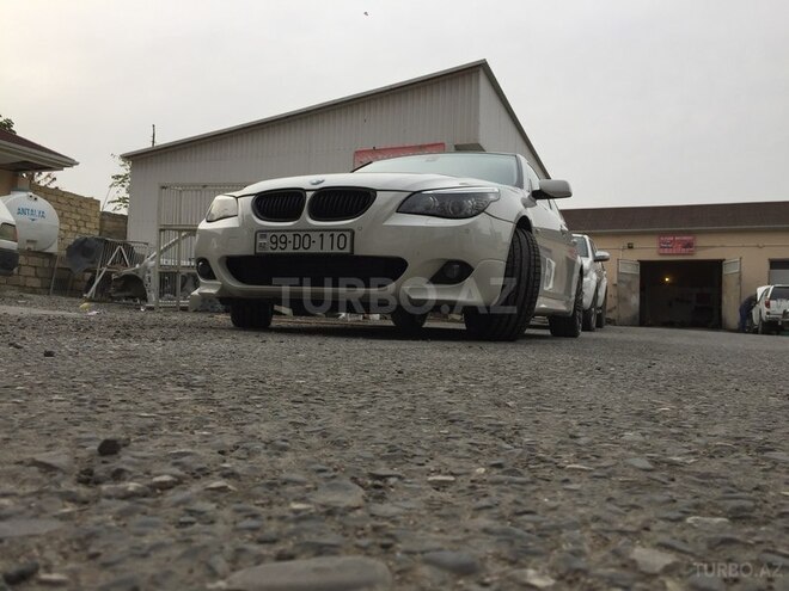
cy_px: 296
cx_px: 394
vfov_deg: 48.2
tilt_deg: +3.1
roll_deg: -2.2
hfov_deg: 61.7
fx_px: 661
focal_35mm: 29
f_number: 2.2
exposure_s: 1/542
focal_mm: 4.15
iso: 32
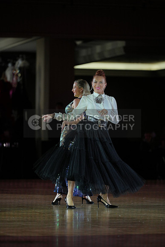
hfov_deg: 6.9
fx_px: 1374
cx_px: 82
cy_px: 124
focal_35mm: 200
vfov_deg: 10.3
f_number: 2.8
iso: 800
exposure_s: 1/800
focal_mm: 200
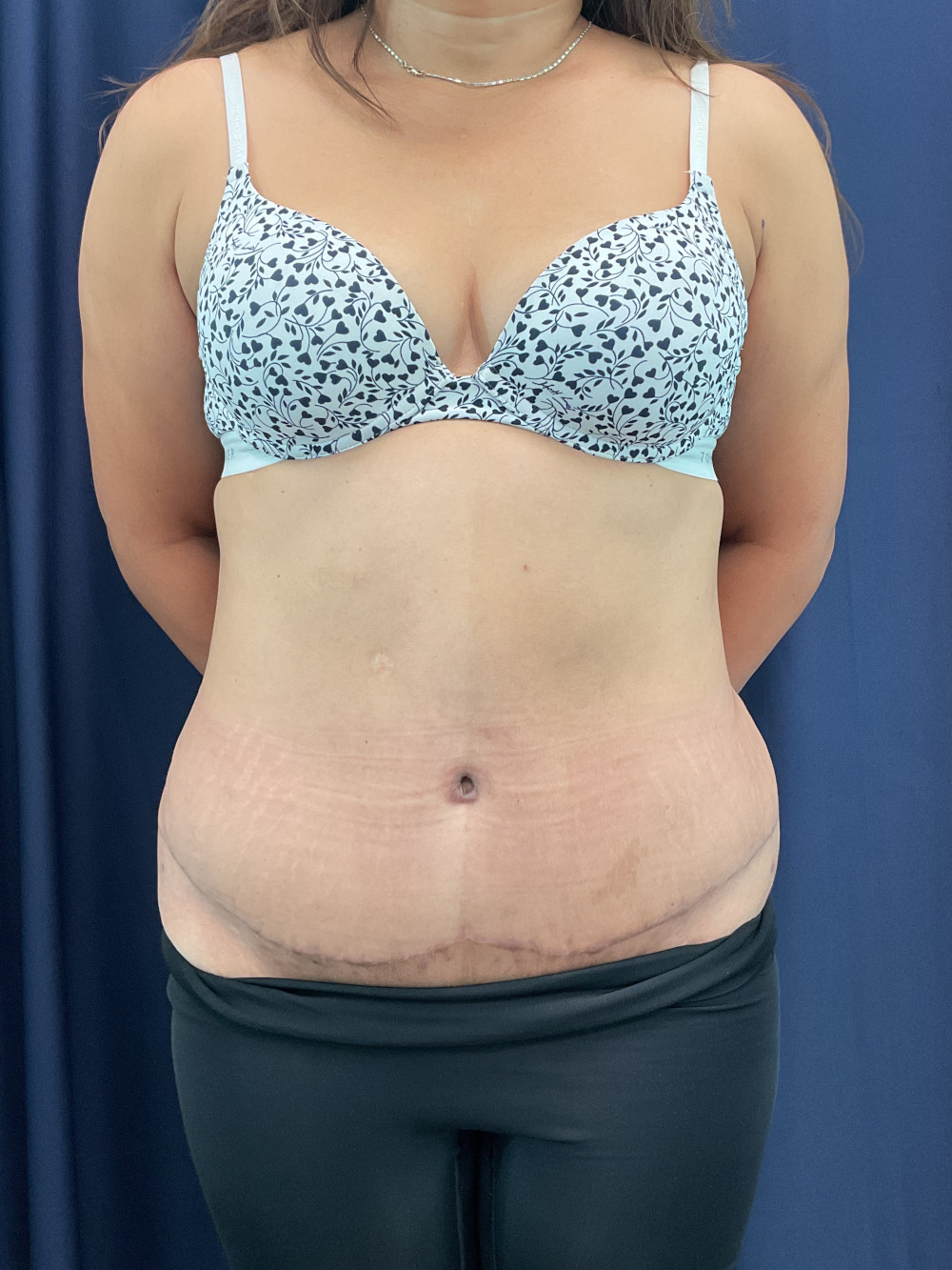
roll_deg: +0.1
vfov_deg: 61.7
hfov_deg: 48.2
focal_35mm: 29
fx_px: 1063
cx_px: 476
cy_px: 635
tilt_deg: -4.4
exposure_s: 1/120
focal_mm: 3
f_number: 1.8
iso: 64
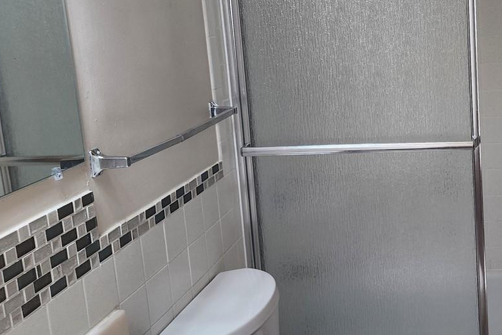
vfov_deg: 27.3
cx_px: 423
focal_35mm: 49
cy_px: 105
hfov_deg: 38.4
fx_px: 683
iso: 125
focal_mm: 6.4
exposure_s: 1/120
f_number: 1.8
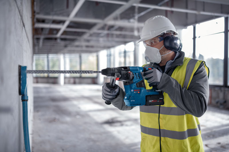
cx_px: 114
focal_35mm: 35
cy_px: 76
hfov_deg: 54.4
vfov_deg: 37.8
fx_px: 223
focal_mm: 35
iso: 200
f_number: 1.8
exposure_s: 1/320
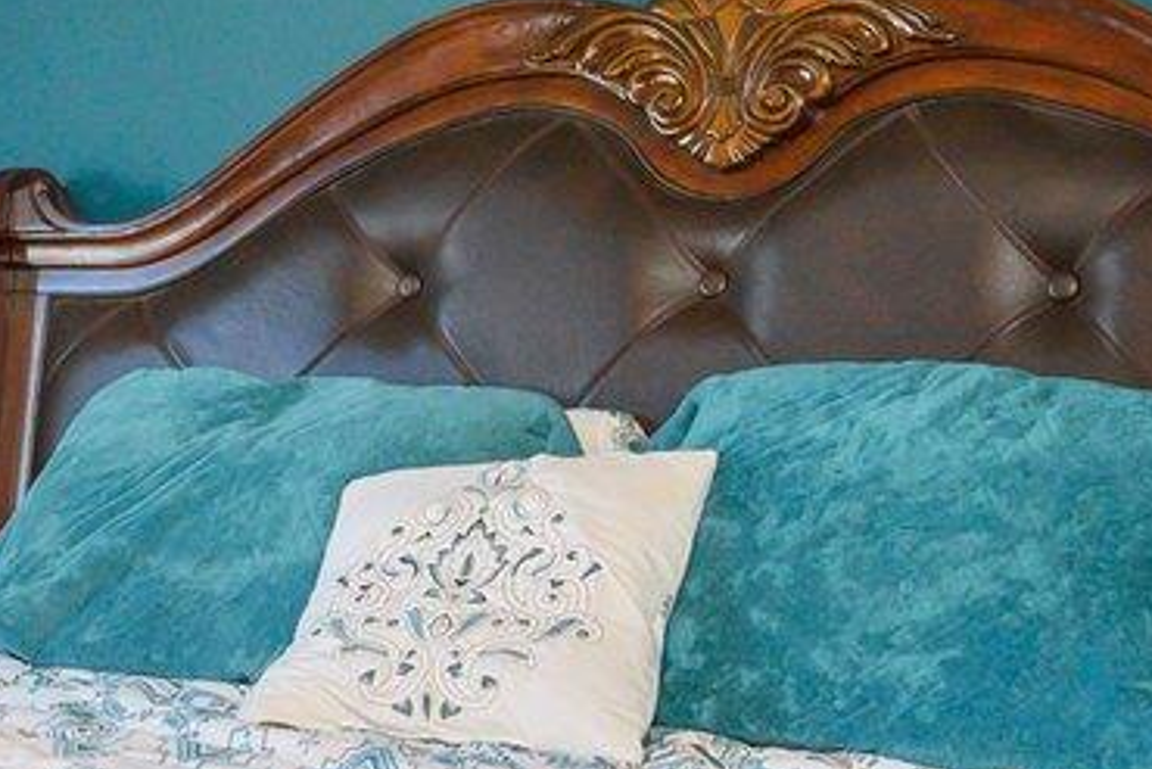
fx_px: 3450
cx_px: -230
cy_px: 445
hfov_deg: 18.0
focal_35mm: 108
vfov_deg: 12.7
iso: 400
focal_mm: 19.5
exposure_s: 1/30
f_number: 7.1
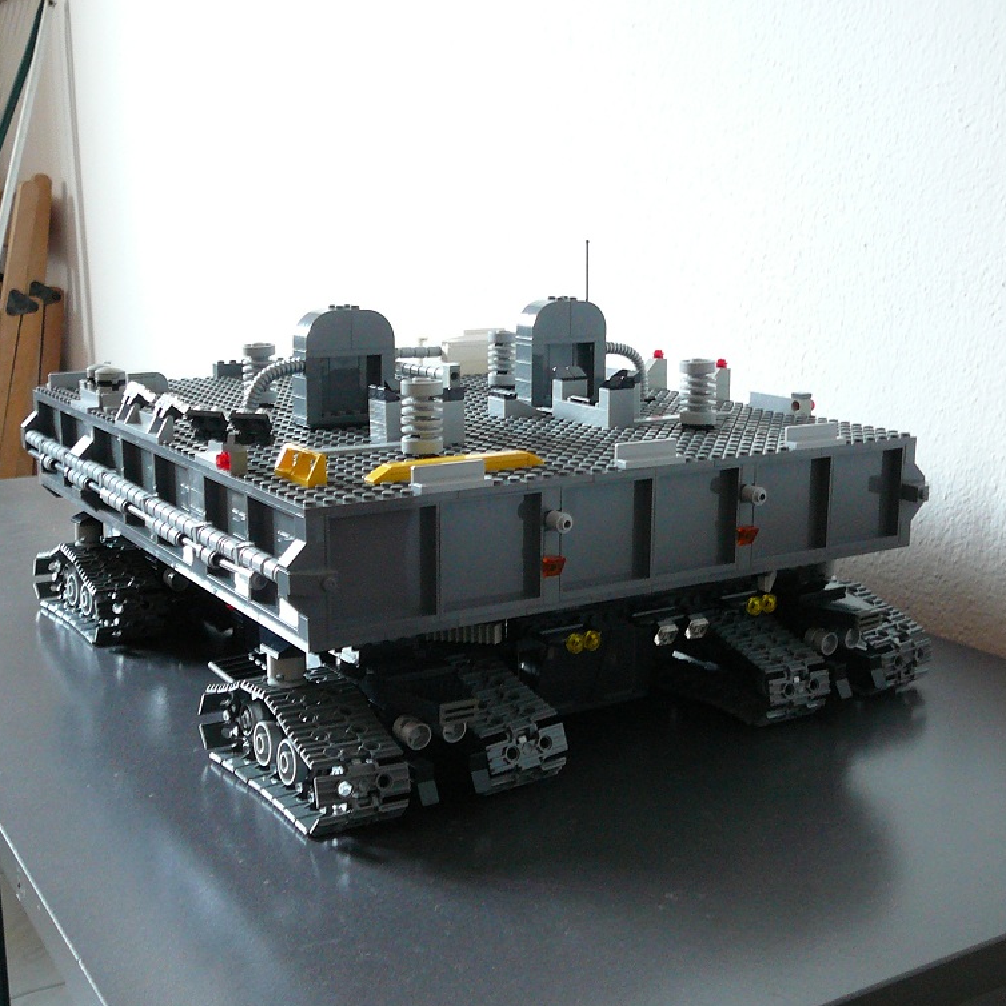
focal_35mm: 42
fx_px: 1381
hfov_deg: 40.0
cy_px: 510
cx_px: 508
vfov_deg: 40.0
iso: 200
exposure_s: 1/10
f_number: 2.8
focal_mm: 5.2
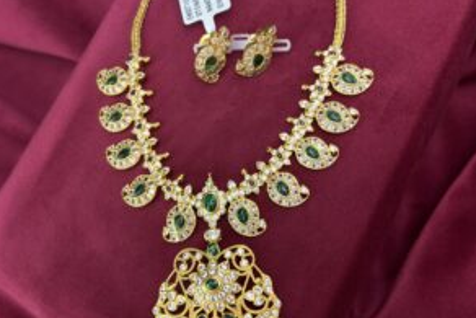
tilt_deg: -72.3
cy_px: 161
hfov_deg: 51.9
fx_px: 489
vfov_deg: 36.0
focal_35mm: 37
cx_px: 236
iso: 40
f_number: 1.5
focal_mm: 5.7
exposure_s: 1/230
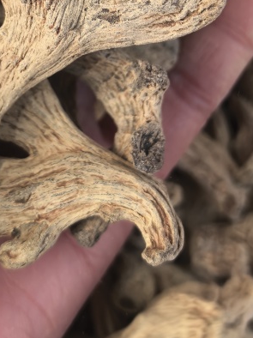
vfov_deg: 28.3
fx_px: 634
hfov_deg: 22.5
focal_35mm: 65
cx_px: 93
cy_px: 12
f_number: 2
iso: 50
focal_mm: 6.98
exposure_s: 1/434
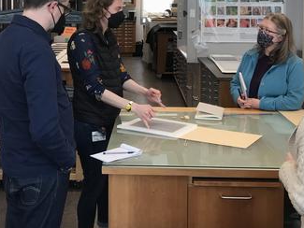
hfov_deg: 31.1
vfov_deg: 22.9
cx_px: 124
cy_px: 10
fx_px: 545
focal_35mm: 62
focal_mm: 3.99
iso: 40
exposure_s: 1/120
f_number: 1.8
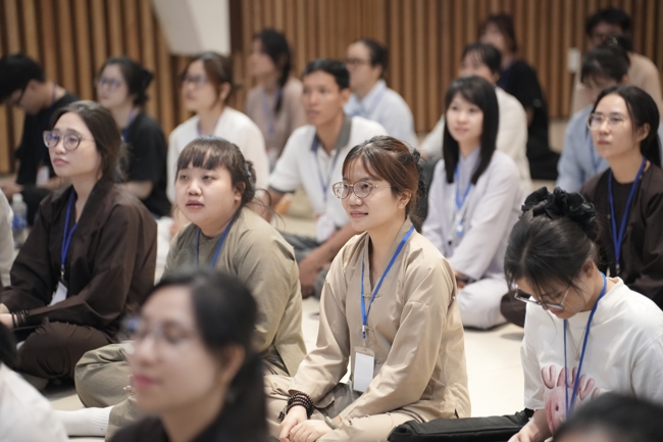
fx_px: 2191
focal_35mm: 119
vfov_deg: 11.5
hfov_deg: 17.2
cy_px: 221
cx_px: 332
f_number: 2.8
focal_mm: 119
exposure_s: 1/320
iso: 4000
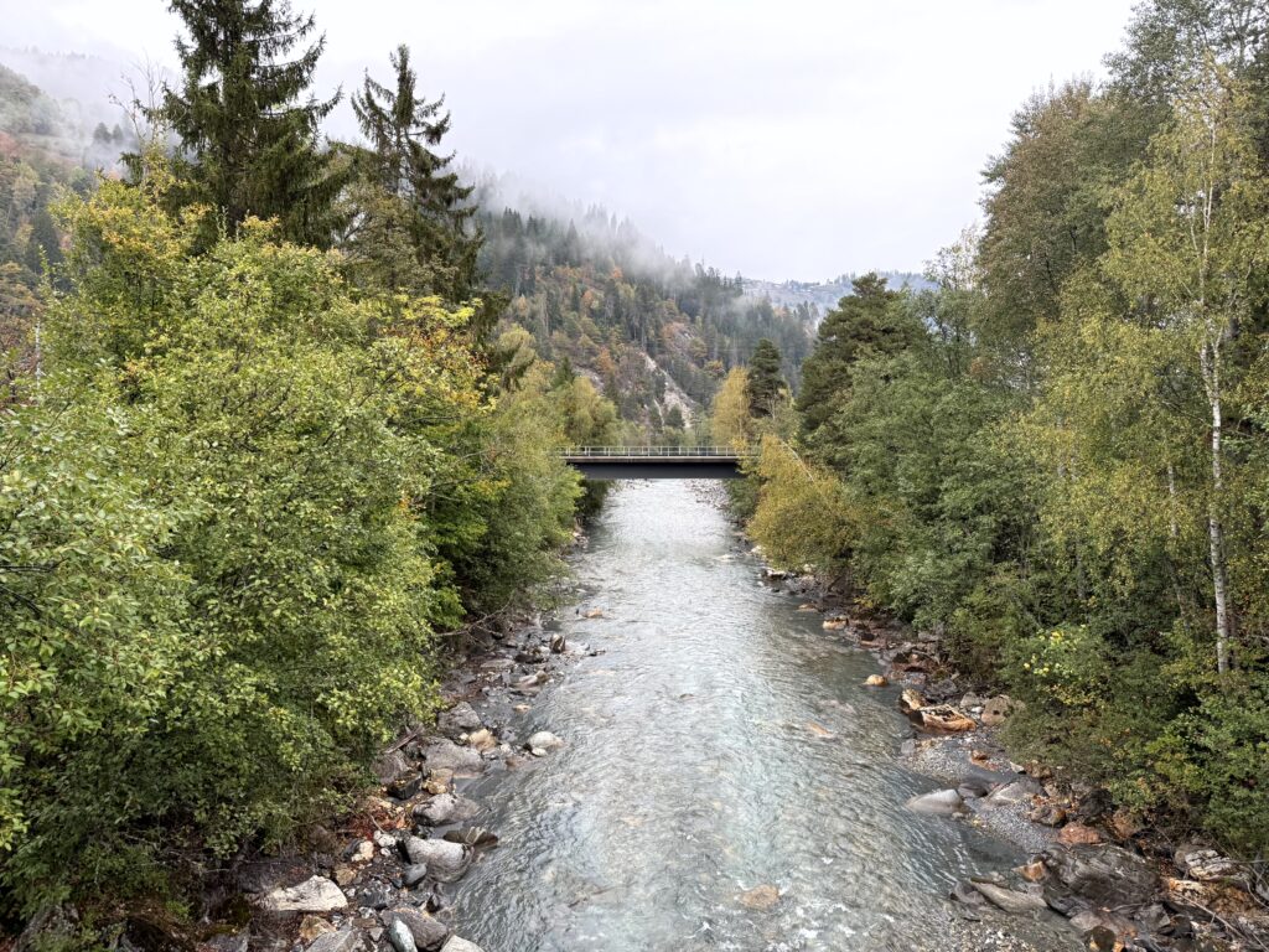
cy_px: 476
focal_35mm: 24
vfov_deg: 56.8
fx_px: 880
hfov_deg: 71.6
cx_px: 634
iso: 100
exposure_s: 1/327
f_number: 1.78
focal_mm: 6.76
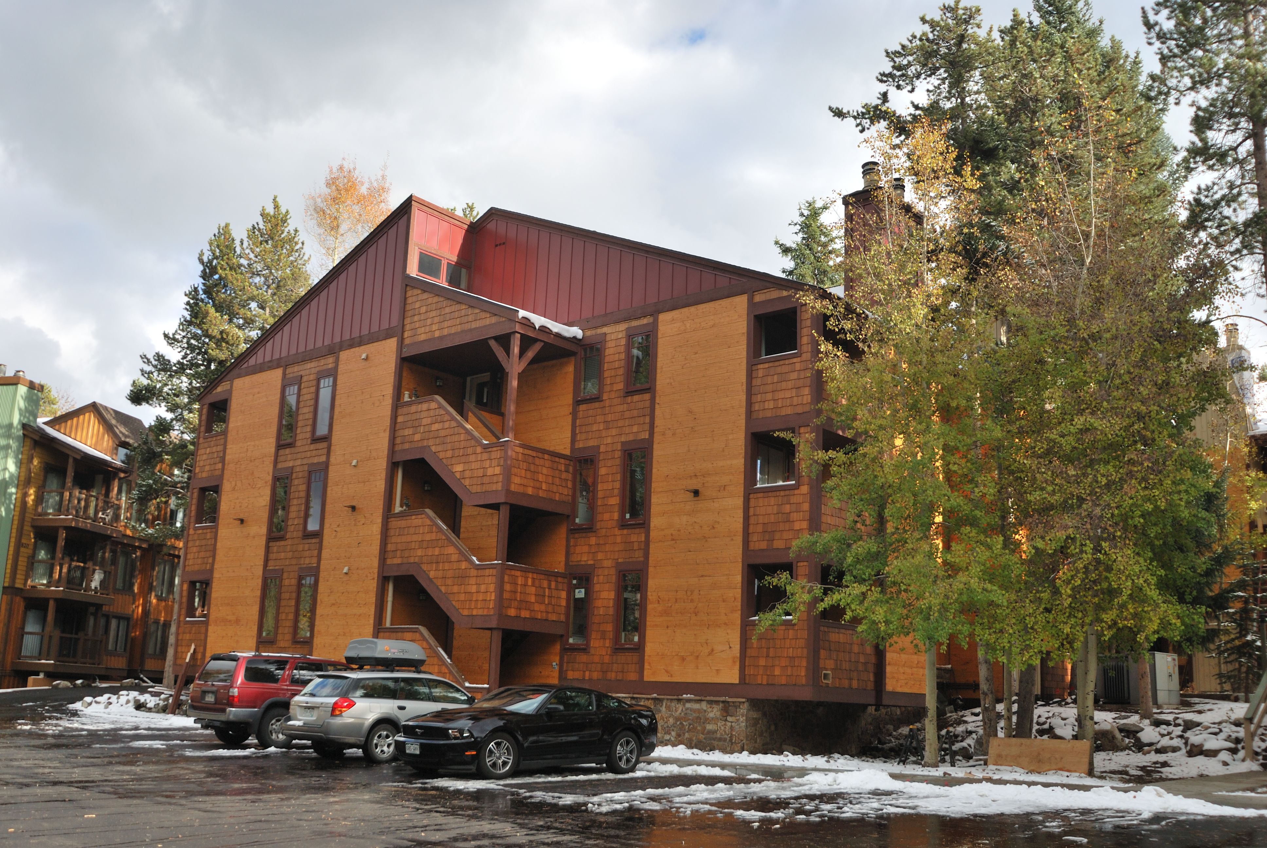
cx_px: 634
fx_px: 1269
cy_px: 424
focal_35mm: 36
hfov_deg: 53.1
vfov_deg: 37.0
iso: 100
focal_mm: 24
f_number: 6.3
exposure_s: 1/200
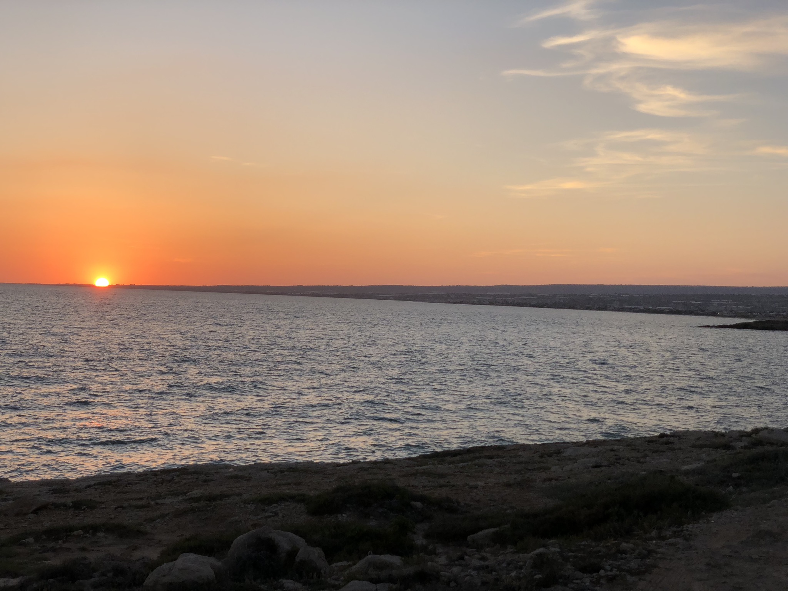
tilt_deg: +0.2
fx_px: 1184
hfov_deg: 36.8
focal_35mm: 52
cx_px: 394
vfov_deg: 28.0
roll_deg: -2.4
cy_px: 296
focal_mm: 6
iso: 16
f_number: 2.4
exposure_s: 1/309
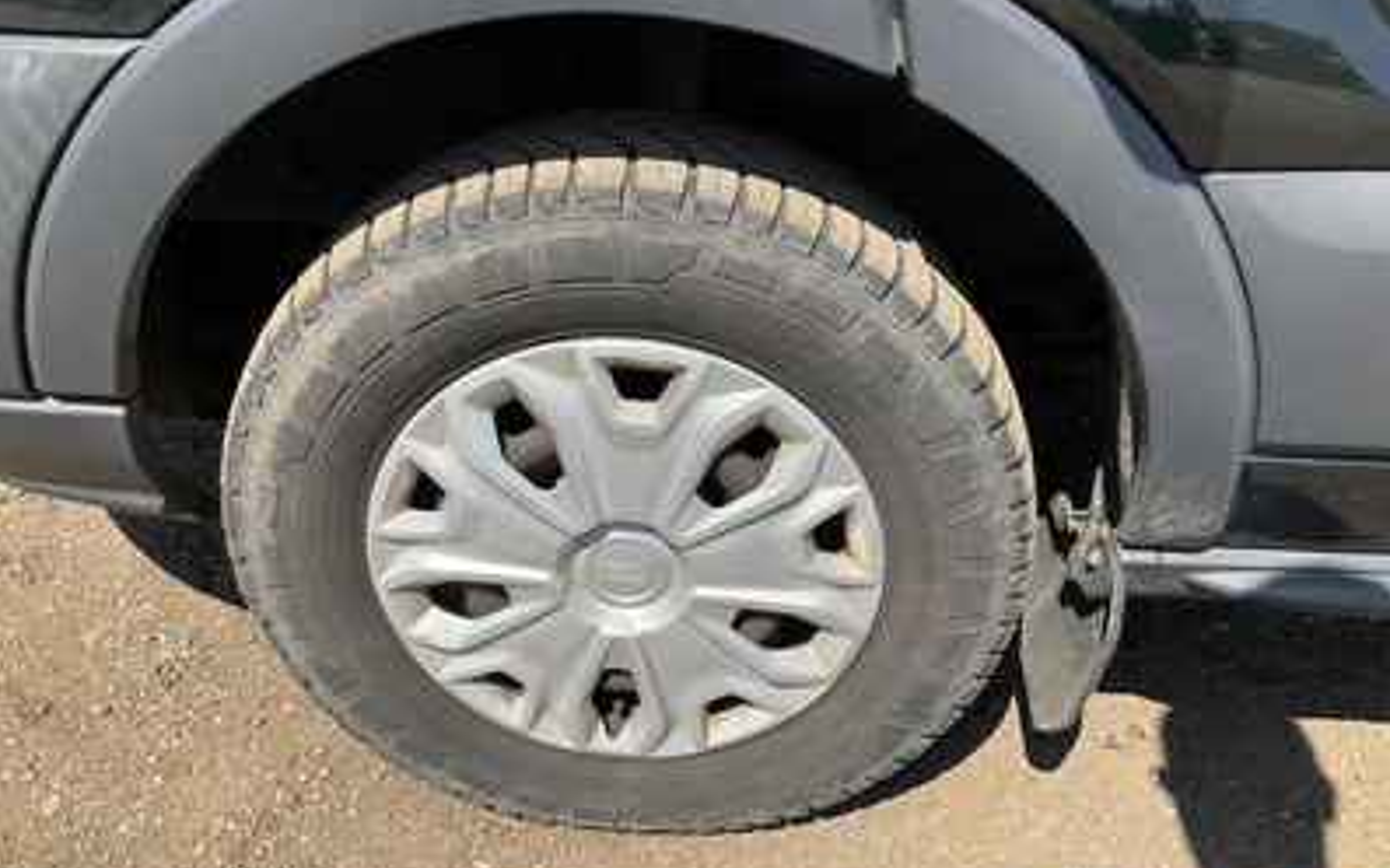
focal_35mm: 31
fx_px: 1174
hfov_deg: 61.2
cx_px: 697
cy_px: 494
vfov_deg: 40.5
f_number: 1.8
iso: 25
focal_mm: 3
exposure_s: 1/1311
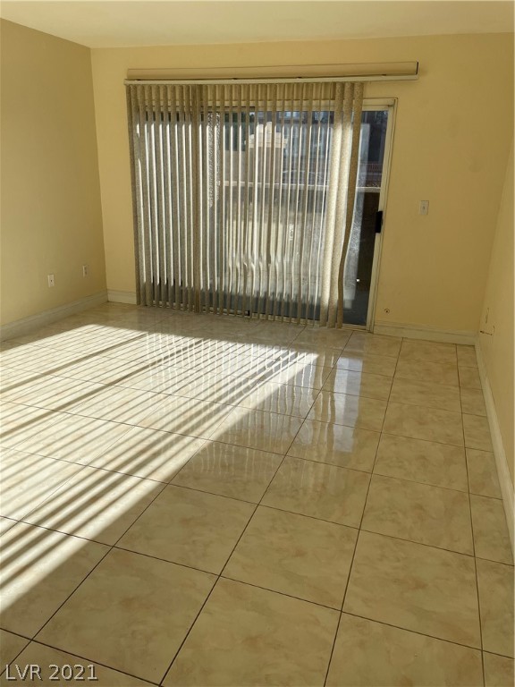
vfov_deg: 67.3
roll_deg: -2.0
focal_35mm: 26
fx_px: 516
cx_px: 258
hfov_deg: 53.1
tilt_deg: -19.2
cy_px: 344
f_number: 1.6
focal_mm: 4.2
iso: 32
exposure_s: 1/2020
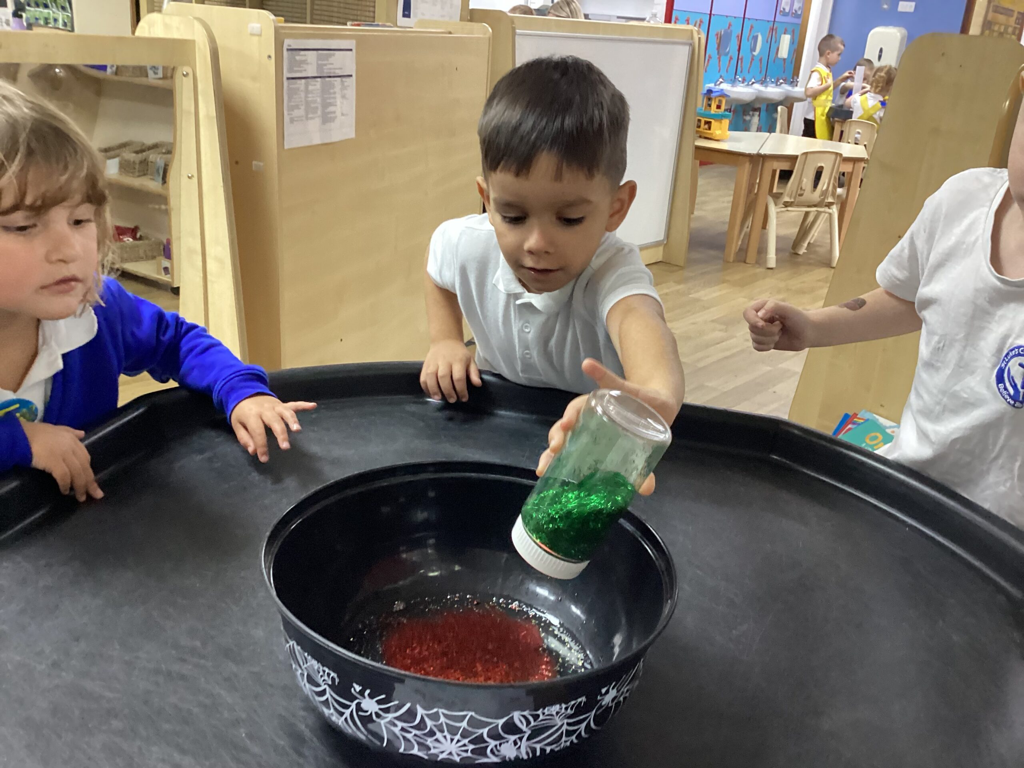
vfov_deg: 45.4
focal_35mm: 31
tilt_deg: -22.9
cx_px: 512
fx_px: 917
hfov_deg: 58.4
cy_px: 384
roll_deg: -2.4
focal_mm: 3.3
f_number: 2.4
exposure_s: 1/50
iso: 250
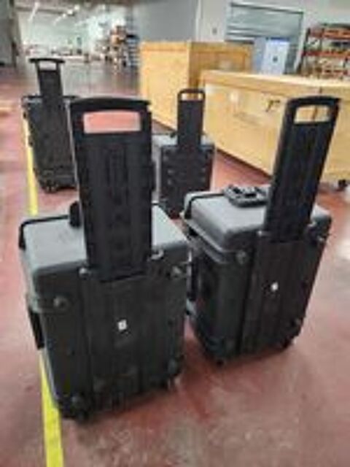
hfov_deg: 58.9
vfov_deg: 73.9
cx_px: 175
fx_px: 310
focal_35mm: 23
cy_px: 234
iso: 640
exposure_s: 1/100
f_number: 1.8
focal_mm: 5.4
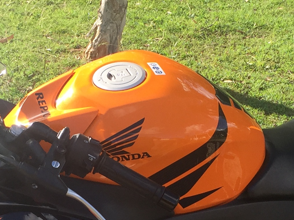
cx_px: 141
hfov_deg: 18.4
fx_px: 908
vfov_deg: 13.6
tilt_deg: -25.4
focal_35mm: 107
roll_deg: -3.5
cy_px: 232
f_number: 2.2
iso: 32
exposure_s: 1/573
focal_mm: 4.15
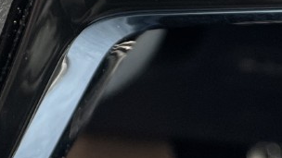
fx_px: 965
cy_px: -261
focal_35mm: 129
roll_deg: +2.2
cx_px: -41
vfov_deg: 8.4
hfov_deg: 16.1
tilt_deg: -21.0
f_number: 1.6
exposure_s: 1/121
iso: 100
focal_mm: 5.1
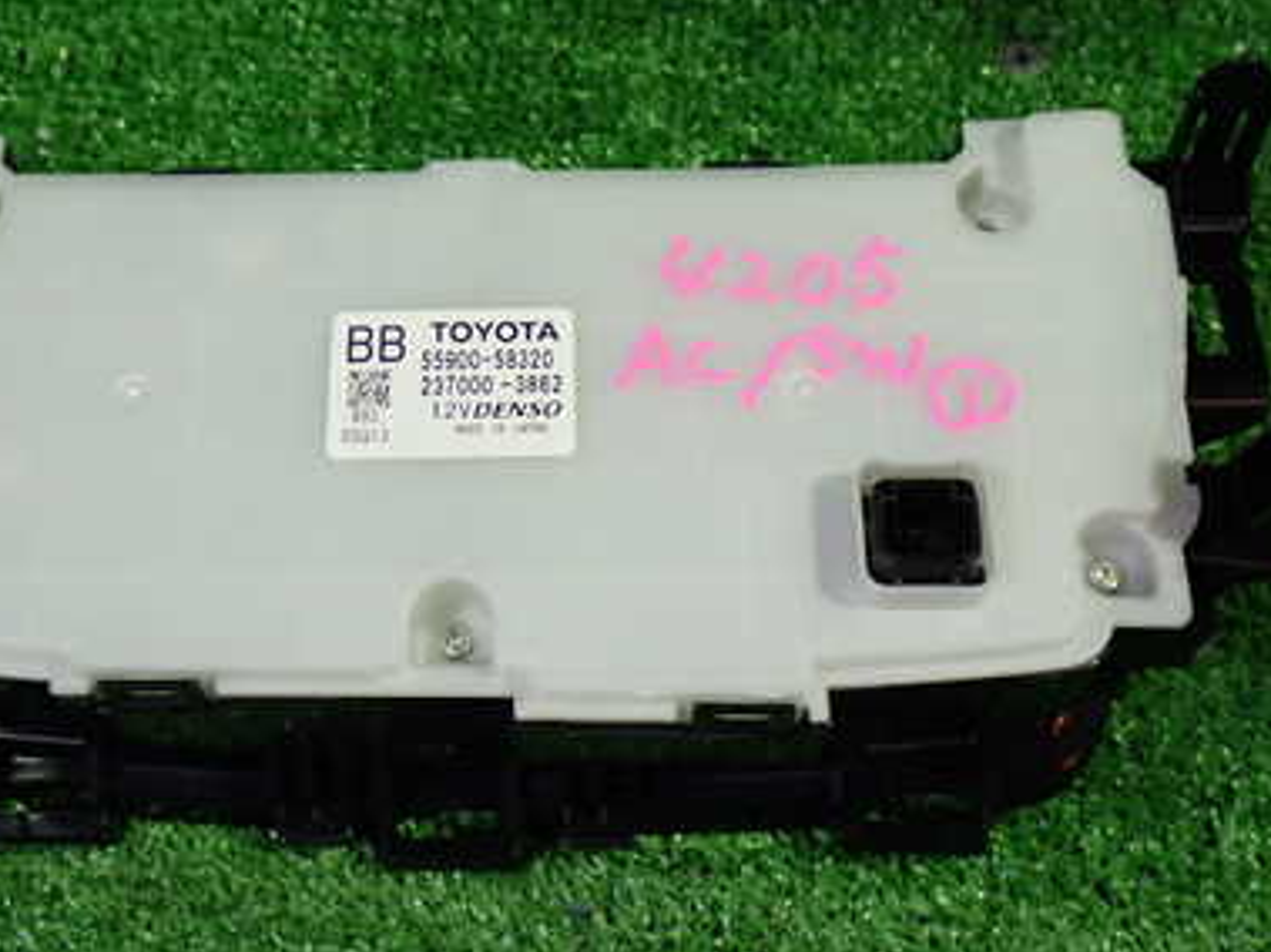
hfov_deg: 33.5
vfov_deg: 25.6
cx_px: 433
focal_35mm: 57
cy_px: 345
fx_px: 2092
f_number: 2.5
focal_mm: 6.37
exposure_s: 1/40
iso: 400
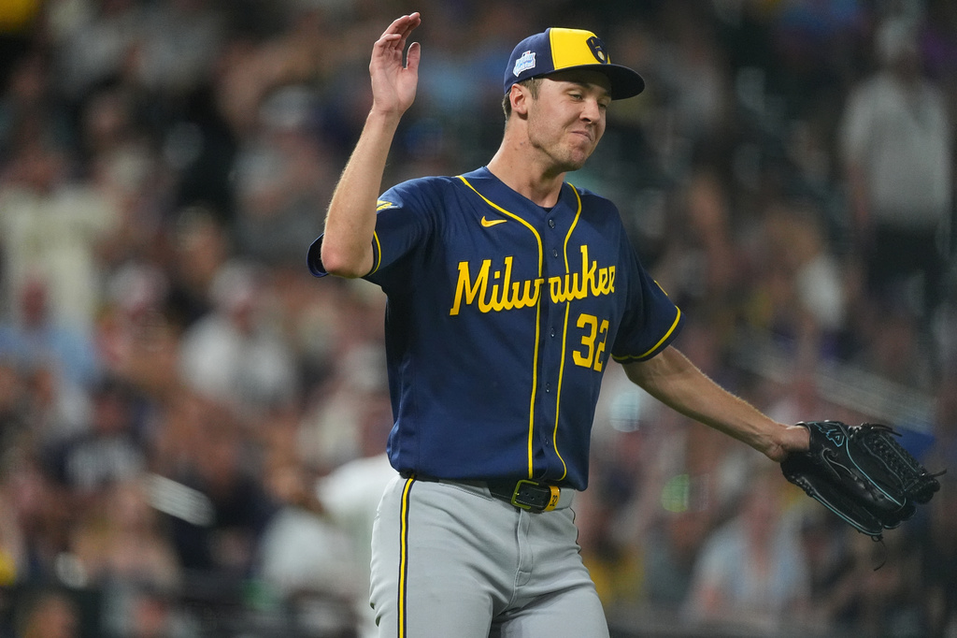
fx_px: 15944
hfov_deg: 3.4
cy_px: 319
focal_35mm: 600
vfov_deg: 2.3
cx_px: 478
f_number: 4
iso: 6400
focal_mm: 600
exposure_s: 1/2000
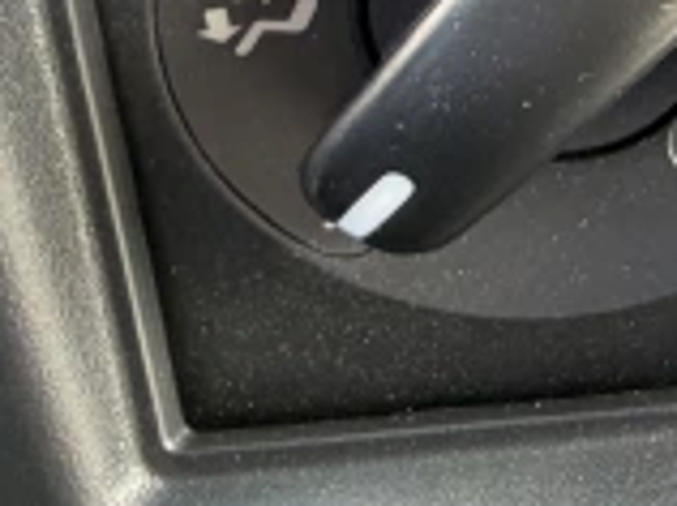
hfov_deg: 18.4
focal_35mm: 71
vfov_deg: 18.2
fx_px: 1386
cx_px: 1345
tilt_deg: -38.5
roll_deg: -1.8
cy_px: -270
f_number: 2.2
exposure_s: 1/91
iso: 320
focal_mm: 2.22
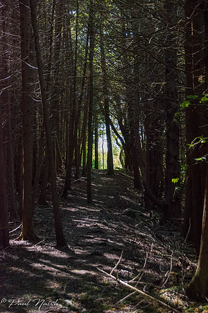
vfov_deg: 21.9
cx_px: 104
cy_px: 156
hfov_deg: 14.7
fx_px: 806
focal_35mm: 93
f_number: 8
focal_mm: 62
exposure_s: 1/640
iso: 6400
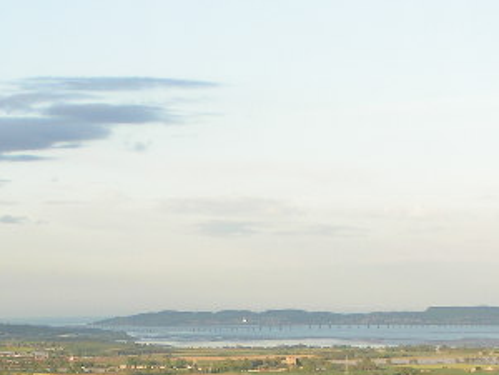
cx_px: 198
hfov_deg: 13.6
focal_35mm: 145
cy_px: 395
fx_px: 2090
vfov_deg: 10.1
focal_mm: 10.5
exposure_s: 1/160
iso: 50
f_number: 4.5
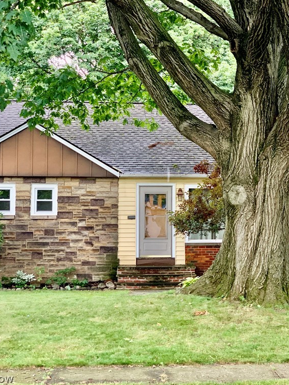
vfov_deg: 27.8
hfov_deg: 20.8
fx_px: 779
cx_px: 220
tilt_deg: +5.4
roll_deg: -0.3
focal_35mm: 70
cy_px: 192
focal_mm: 6
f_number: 2.4
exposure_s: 1/122
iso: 64
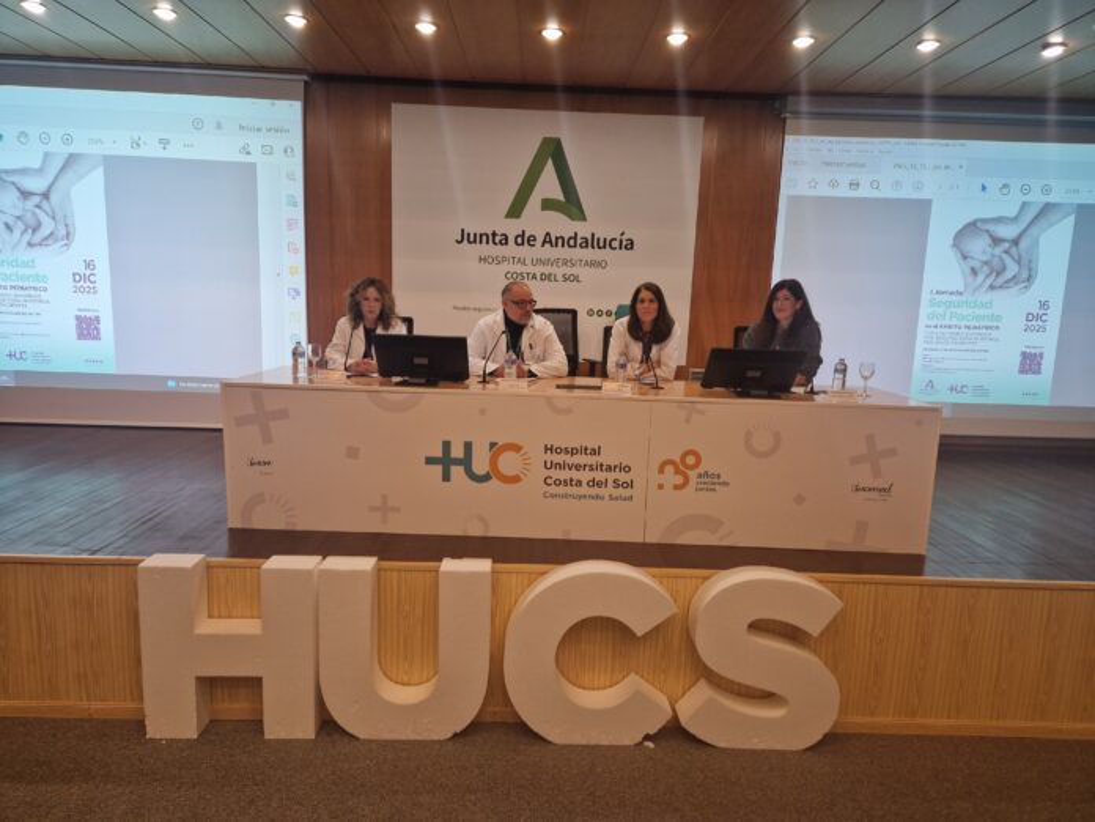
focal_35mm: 23
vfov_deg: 58.9
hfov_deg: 73.9
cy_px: 411
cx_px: 548
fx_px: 728
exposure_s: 1/100
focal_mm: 5.4
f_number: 1.8
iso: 250
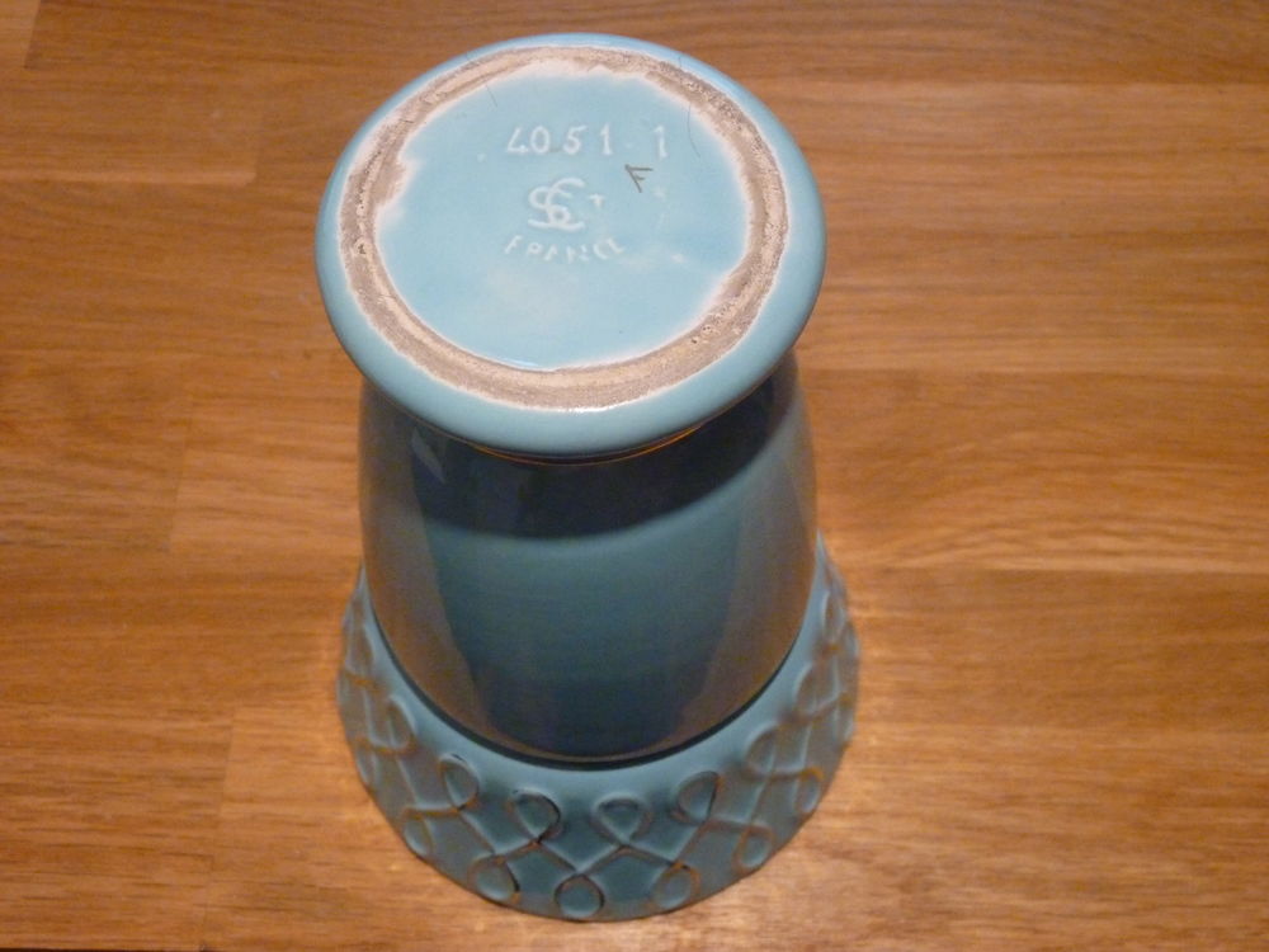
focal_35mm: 48
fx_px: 1760
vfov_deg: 30.3
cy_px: 476
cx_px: 634
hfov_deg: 39.7
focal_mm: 8.5
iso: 800
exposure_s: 1/20
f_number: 3.2
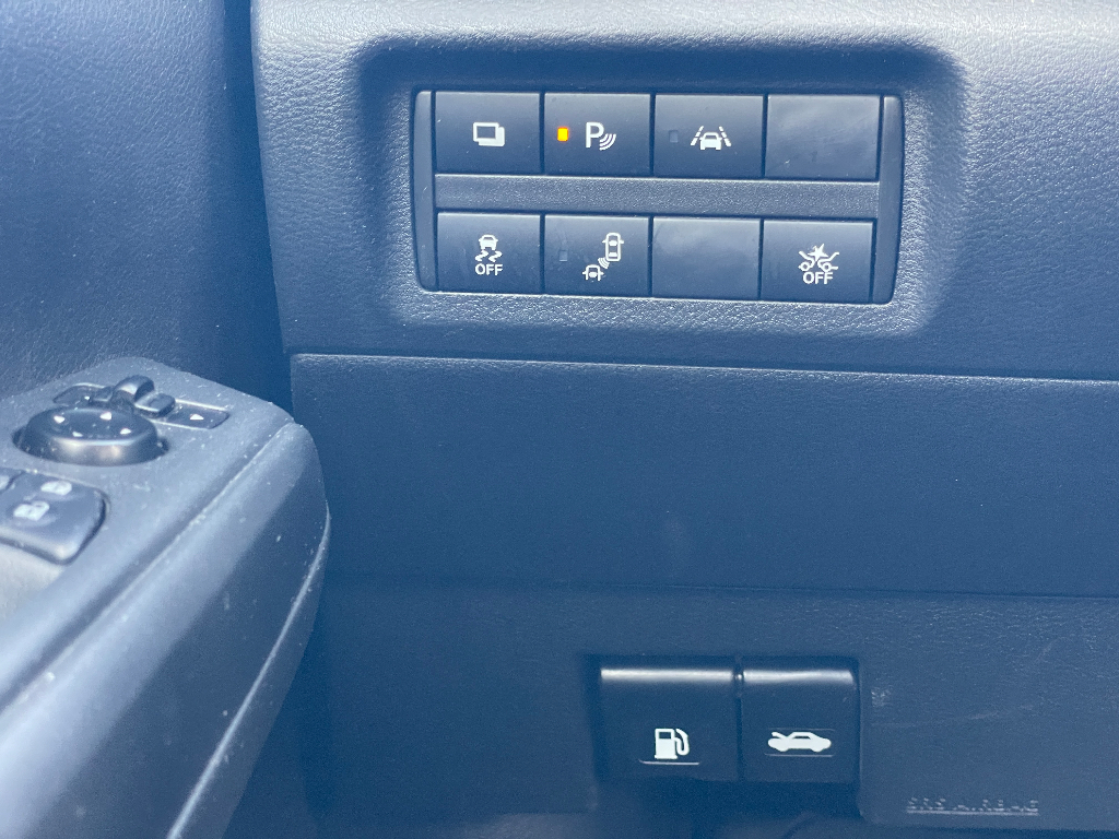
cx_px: 560
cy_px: 420
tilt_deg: -13.7
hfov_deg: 36.8
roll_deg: +2.8
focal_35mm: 52
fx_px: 1681
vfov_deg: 28.0
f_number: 2
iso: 250
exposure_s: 1/64
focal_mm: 6
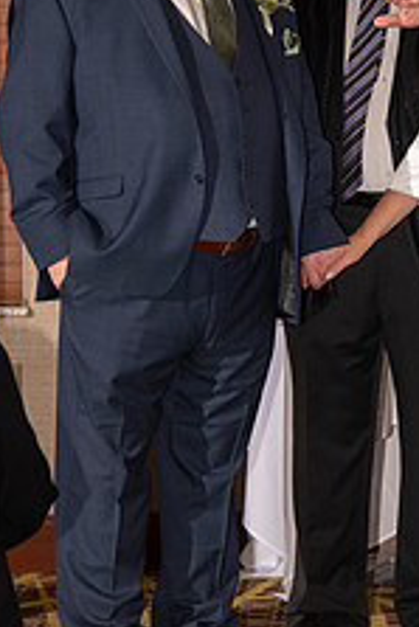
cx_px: 363
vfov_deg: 6.0
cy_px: 228
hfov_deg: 4.0
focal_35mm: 343
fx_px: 5978
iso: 1000
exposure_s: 1/160
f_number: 7.1
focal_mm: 170
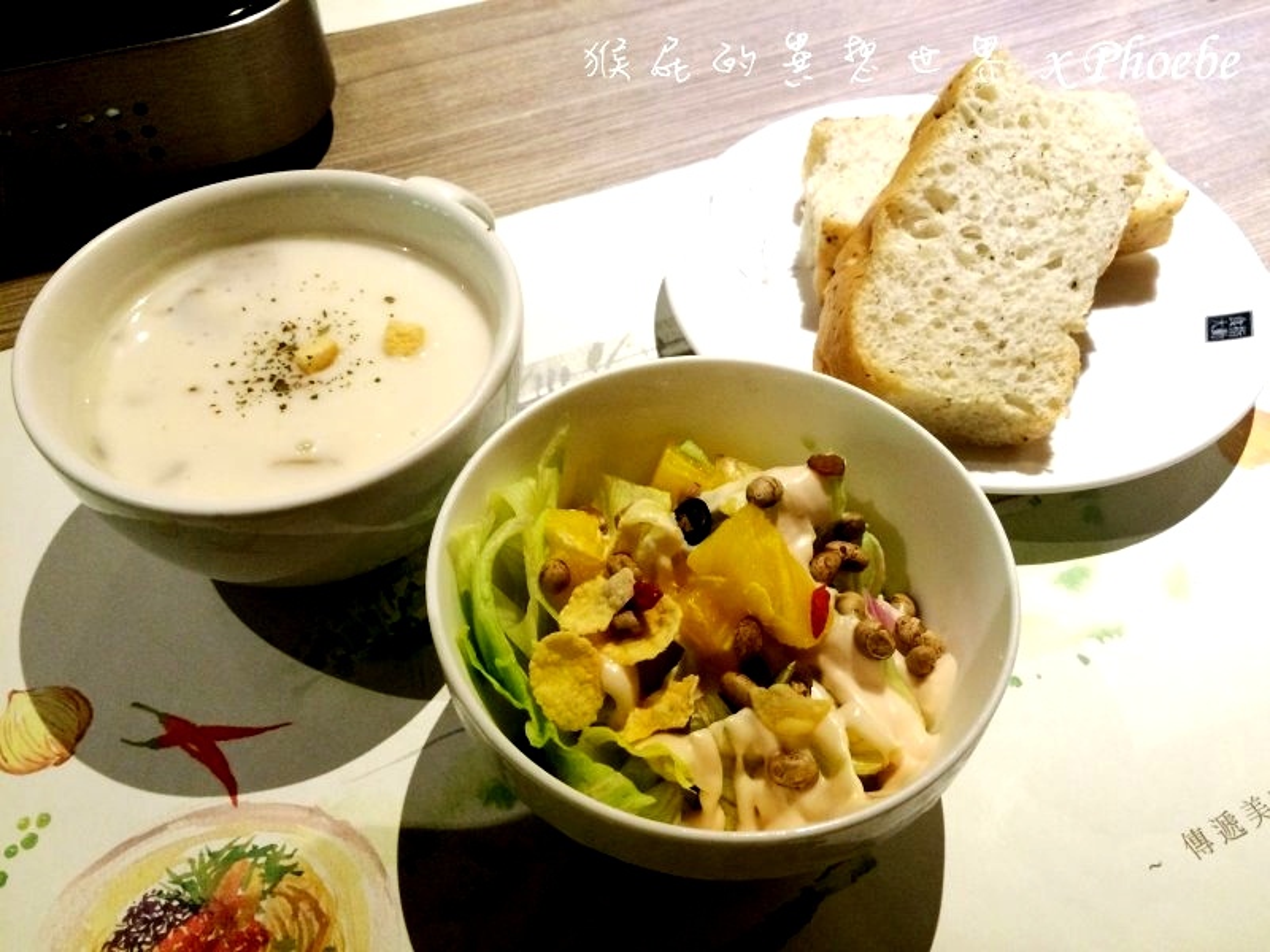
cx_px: 635
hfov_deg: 61.7
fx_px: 1064
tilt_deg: -49.4
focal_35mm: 29
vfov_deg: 48.2
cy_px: 476
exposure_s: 1/30
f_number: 2.2
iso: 125
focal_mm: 4.15
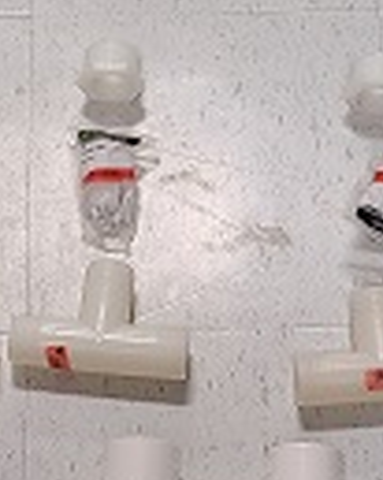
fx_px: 1490
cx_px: 227
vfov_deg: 18.3
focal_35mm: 105
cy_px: 303
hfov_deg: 14.6
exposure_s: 1/60
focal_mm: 5.4
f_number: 1.8
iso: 125
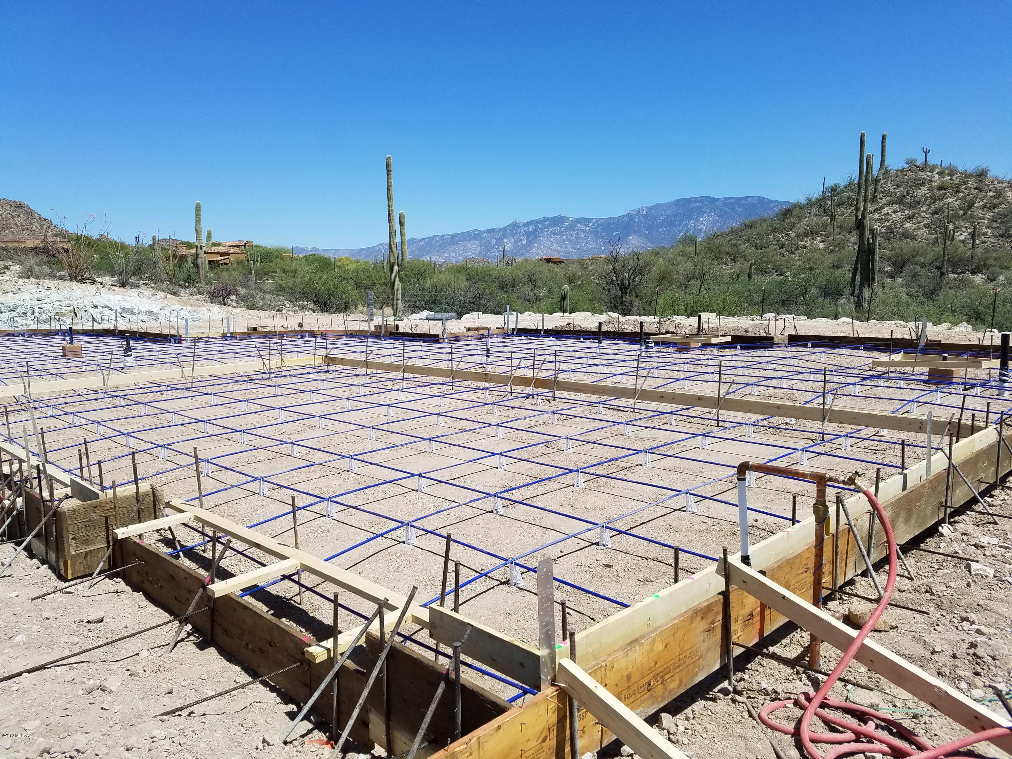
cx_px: 506
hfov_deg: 67.3
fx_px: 760
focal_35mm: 26
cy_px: 380
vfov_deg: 53.1
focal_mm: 4.2
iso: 50
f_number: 1.7
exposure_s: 1/3552
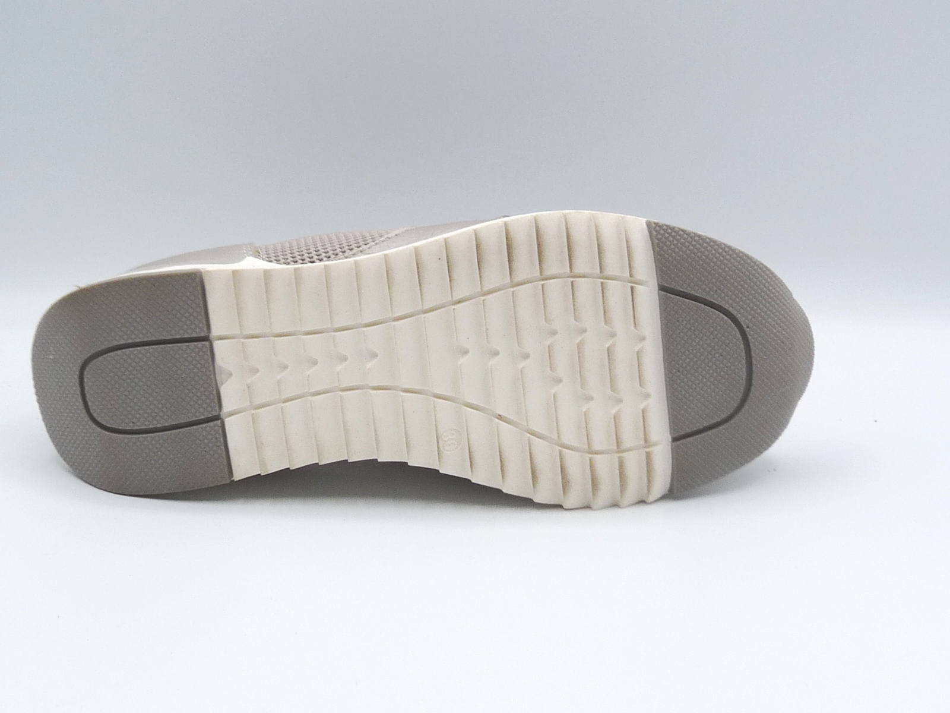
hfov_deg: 38.9
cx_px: 475
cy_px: 356
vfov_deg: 29.7
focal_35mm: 49
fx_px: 1345
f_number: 5
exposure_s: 1/250
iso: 100
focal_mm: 4.8
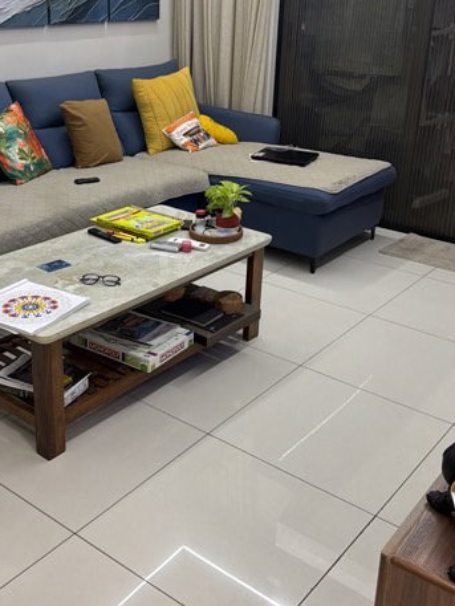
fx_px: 736
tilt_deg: -21.4
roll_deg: -1.6
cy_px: 247
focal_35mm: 42
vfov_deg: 44.6
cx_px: 178
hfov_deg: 34.2
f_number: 1.78
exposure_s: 1/50
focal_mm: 6.76
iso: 200
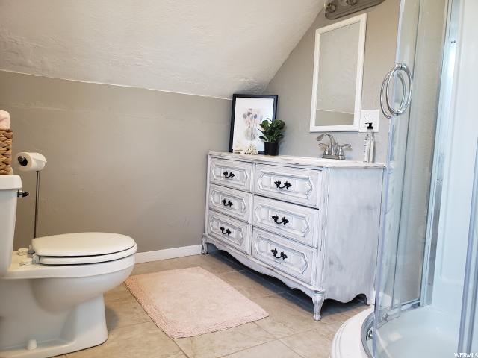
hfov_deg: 67.3
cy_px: 179
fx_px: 359
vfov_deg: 53.1
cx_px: 239
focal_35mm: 26
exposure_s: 1/30
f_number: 2.4
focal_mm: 4.3
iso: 320
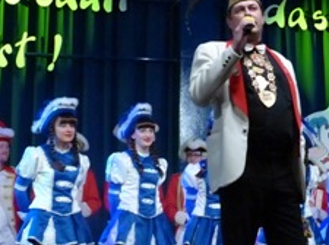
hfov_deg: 19.0
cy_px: 128
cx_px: 247
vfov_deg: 14.3
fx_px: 977
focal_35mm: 103
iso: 1600
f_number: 4
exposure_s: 1/160
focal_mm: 10.5
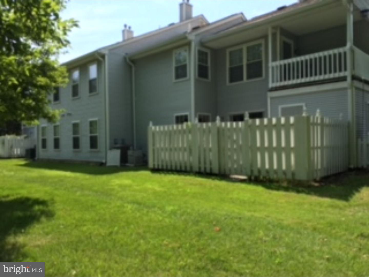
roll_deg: +1.3
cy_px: 138
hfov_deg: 61.7
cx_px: 184
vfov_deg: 48.2
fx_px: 309
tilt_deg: +1.9
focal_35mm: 29
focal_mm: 4.15
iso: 25
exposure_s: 1/663
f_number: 2.2
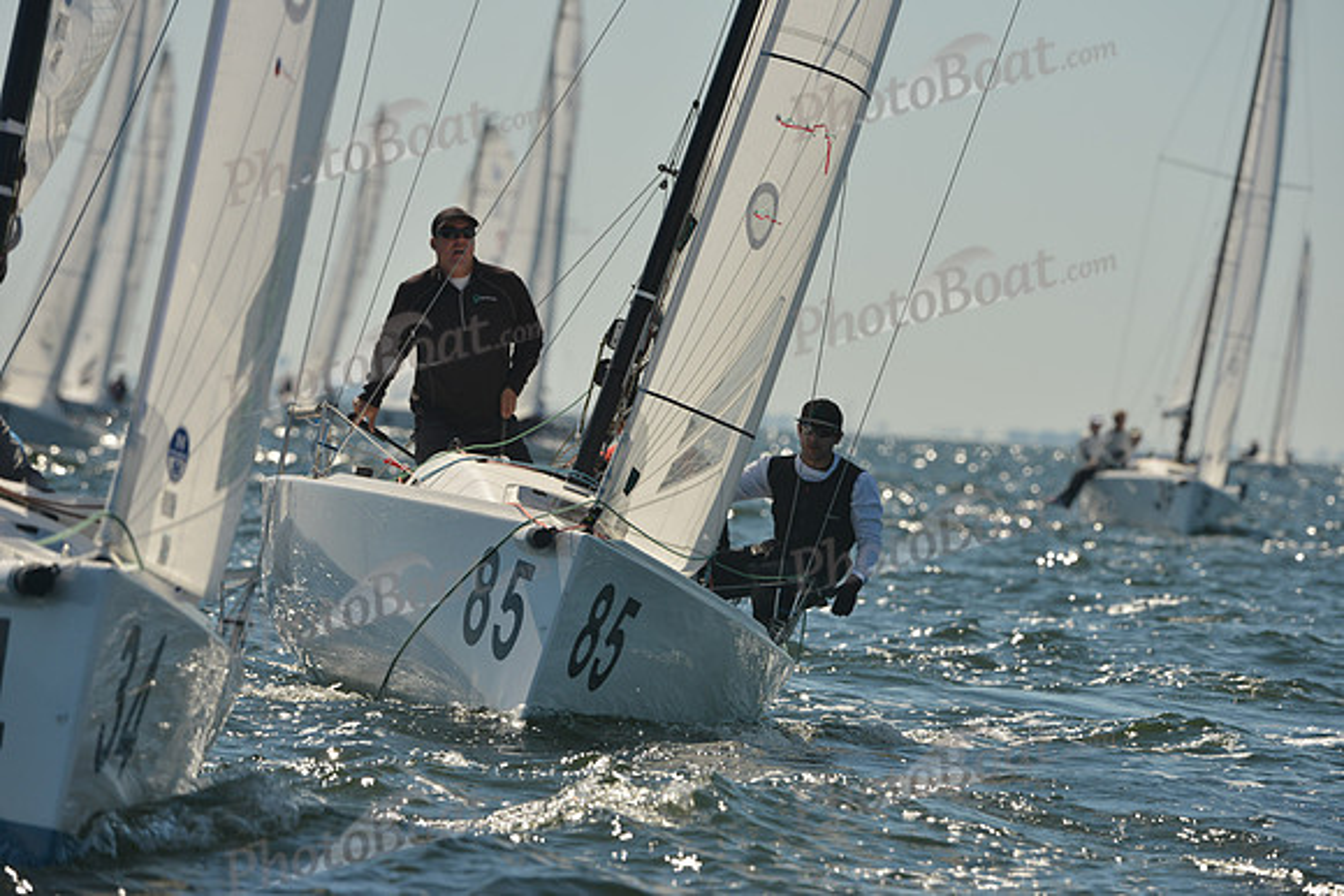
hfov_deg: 5.7
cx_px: 672
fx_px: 13443
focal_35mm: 360
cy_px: 448
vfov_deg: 3.8
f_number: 8
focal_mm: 360
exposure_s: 1/1600
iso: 320
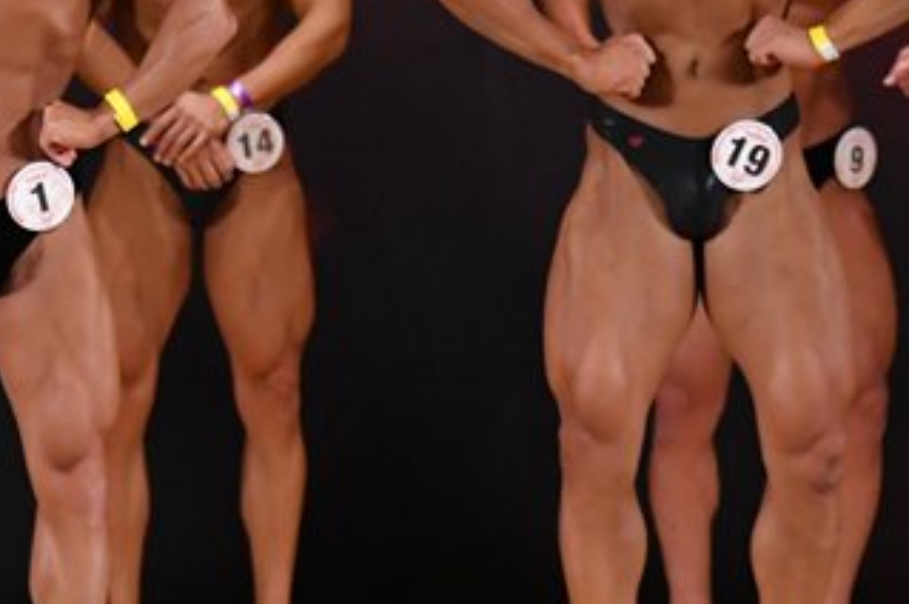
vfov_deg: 2.5
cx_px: -10
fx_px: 13797
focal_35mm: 547
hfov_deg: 3.8
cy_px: 222
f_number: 5.6
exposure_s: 1/400
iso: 3200
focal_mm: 150
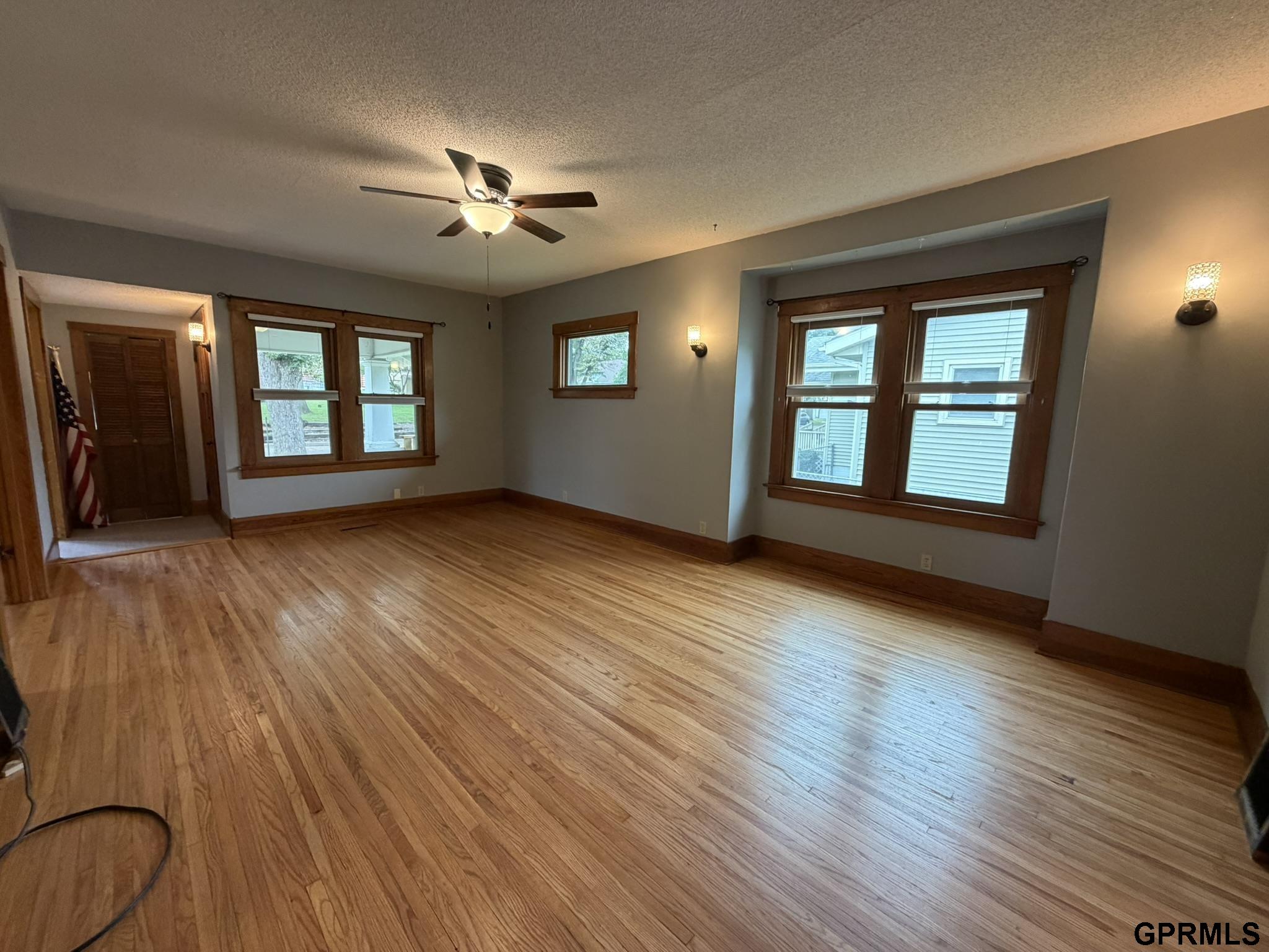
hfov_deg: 102.1
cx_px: 634
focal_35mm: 14
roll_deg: -1.1
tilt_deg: -8.0
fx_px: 513
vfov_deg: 85.7
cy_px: 476
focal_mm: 2.22
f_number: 2.2
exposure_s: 1/60
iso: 250
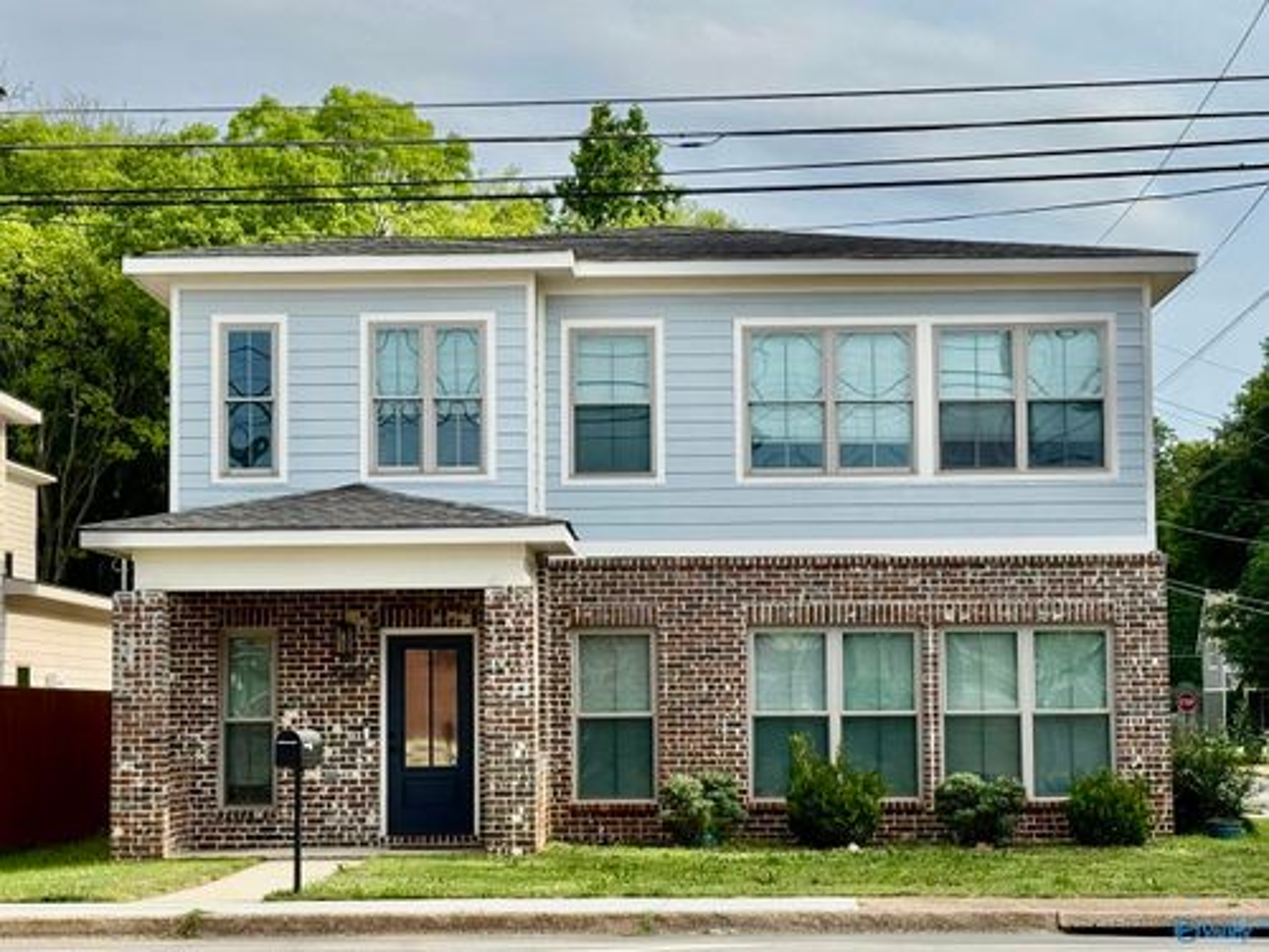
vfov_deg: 30.3
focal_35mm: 48
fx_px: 1760
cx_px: 634
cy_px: 476
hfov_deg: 39.7
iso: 64
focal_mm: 6.76
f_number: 1.78
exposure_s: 1/4608
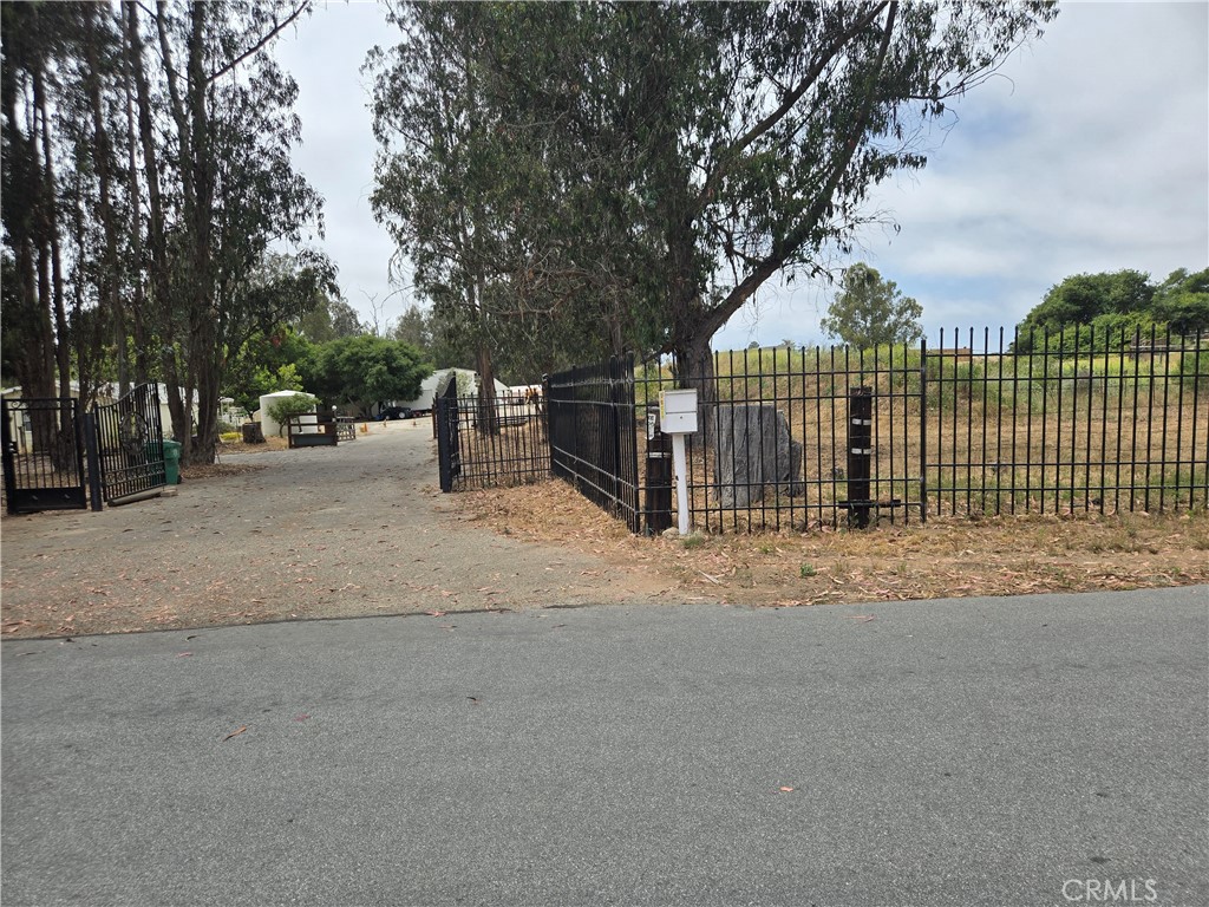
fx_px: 803
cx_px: 604
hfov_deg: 73.9
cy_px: 454
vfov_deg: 58.9
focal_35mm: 23
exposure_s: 1/2921
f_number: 1.8
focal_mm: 5.4
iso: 50
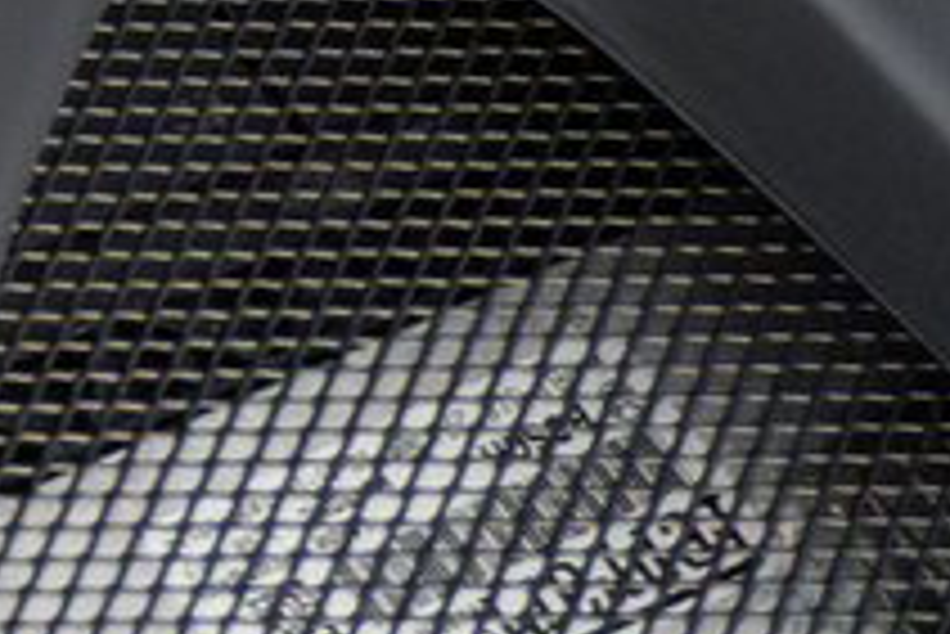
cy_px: -1583
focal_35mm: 322
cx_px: -1877
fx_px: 8503
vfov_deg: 4.1
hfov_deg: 5.9
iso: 3200
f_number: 4.5
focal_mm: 28
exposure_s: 1/160
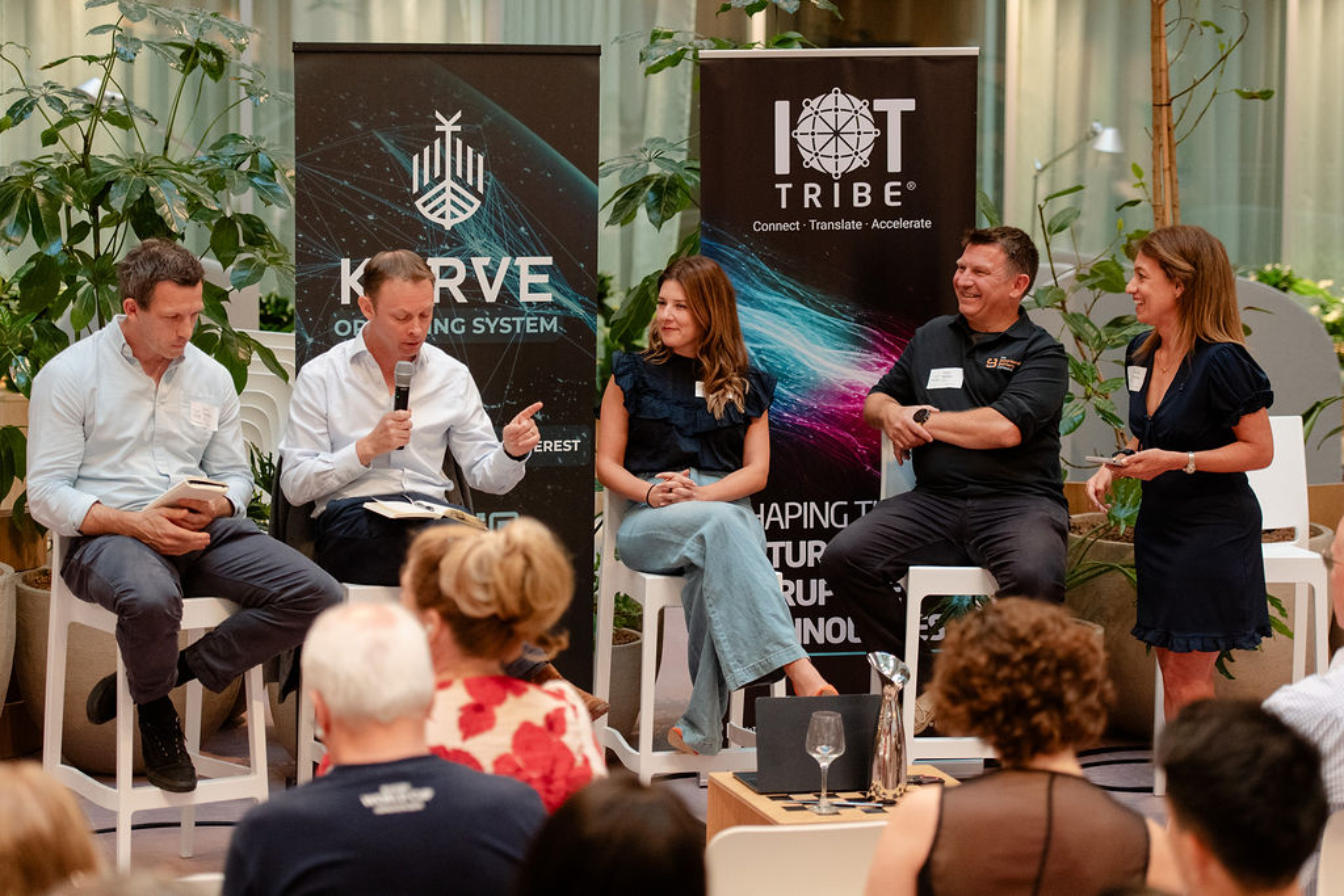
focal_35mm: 95
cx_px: 689
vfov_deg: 14.3
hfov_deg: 21.3
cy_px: 380
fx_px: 3565
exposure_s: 1/200
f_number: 2.8
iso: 3200
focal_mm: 82
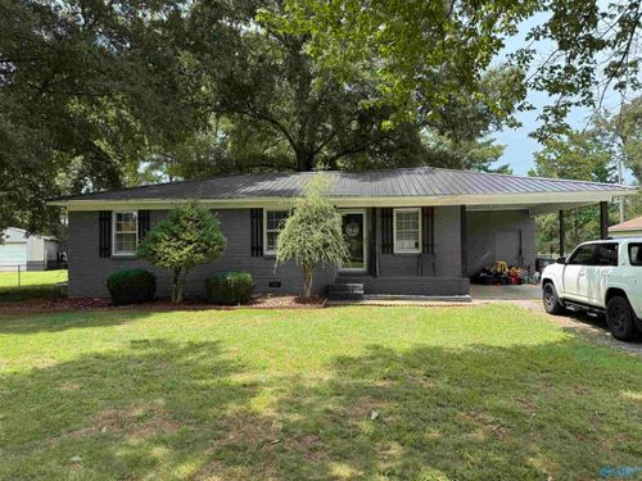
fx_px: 445
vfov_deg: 56.8
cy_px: 240
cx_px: 321
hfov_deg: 71.6
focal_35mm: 24
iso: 100
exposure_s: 1/1812
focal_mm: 6.76
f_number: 1.78
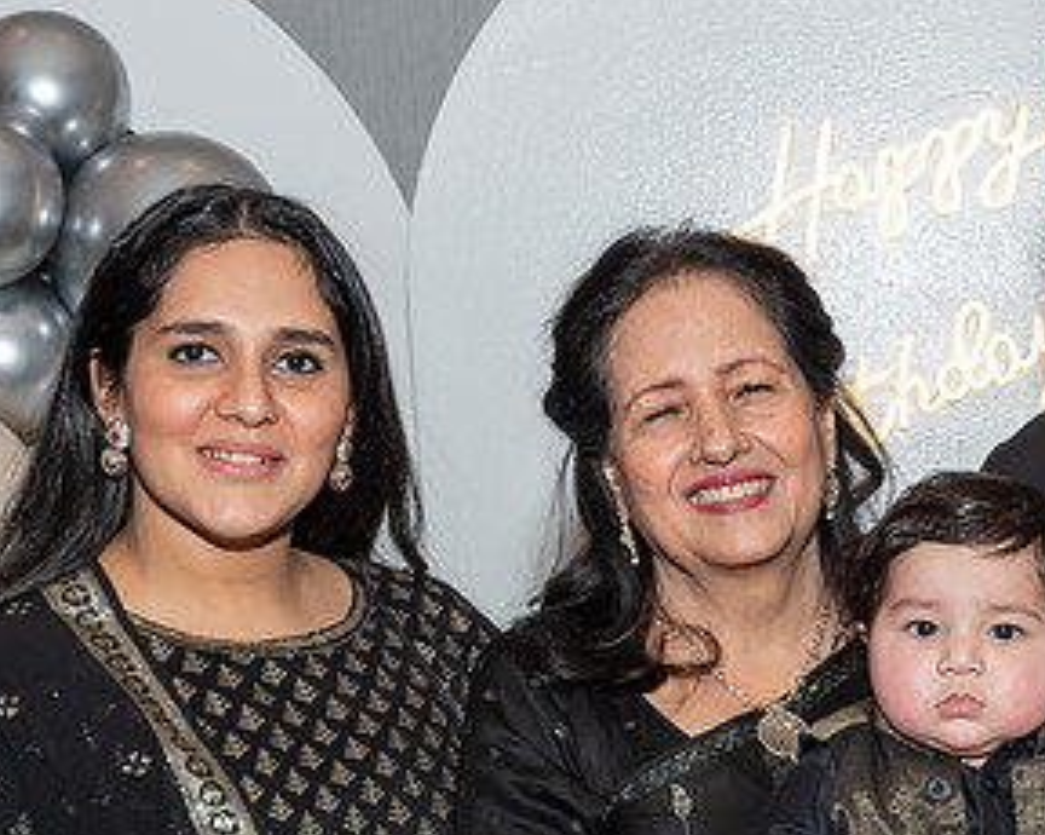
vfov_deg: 14.1
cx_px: 1034
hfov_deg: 17.2
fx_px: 3369
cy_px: 607
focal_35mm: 109
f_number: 7.1
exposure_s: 1/250
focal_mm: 32
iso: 500
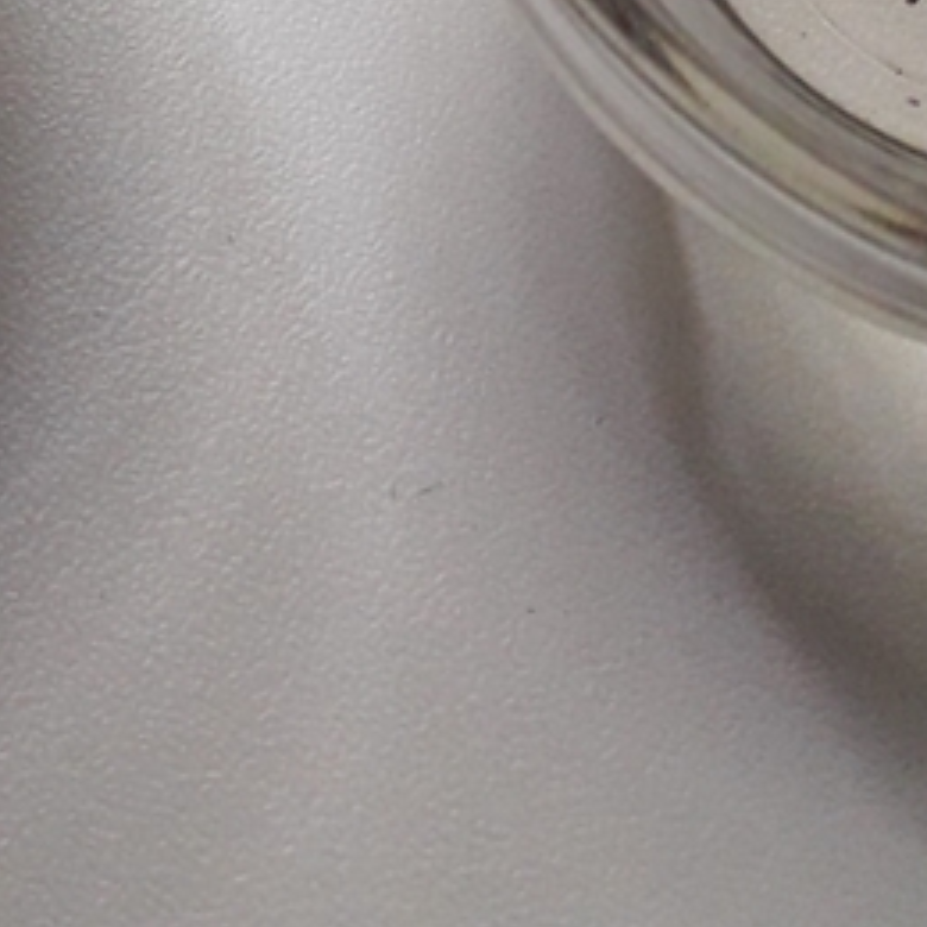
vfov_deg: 18.2
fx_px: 2666
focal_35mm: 88
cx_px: 175
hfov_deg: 19.5
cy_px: -335
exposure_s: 1/25
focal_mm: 3.6
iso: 250
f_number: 1.9
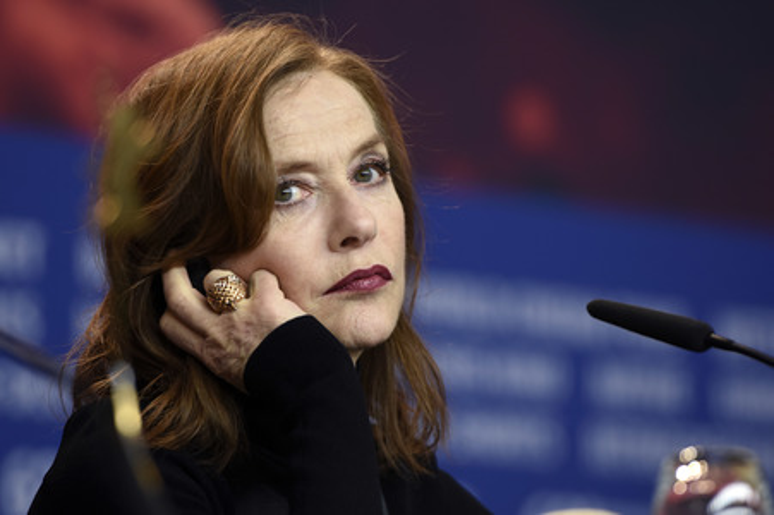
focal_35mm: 300
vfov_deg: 4.6
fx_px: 6445
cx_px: 387
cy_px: 258
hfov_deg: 6.9
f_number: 3.2
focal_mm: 200
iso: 640
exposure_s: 1/400
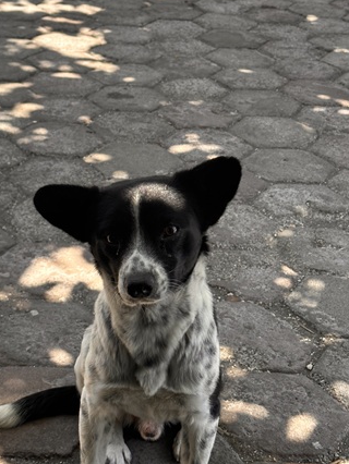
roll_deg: -2.4
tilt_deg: -23.3
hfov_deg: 19.6
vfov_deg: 25.9
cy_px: 185
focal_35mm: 75
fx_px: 1007
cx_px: 144
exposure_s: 1/714
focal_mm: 6.86
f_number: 1.78
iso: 64
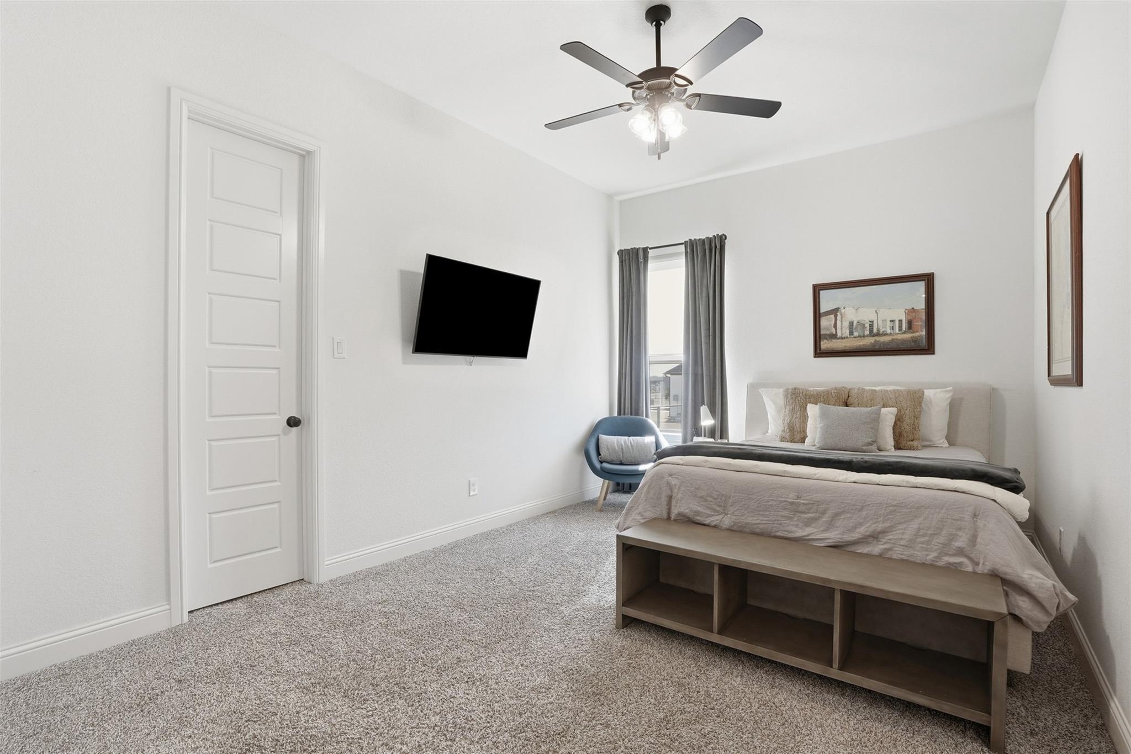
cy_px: 377
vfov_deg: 73.7
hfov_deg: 96.7
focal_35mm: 16
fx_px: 503
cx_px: 566
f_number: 9
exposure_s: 1/40
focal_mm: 16
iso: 160
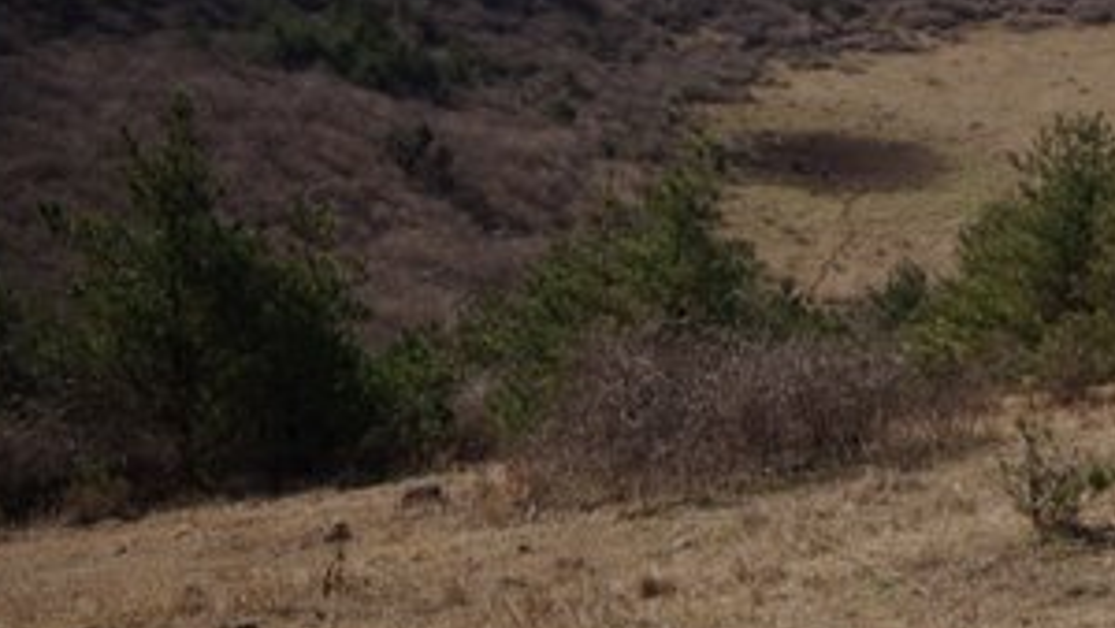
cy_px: 100
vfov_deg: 17.8
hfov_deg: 31.1
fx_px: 1982
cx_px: 780
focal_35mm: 67
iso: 200
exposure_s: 1/1000
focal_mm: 20
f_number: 5.6
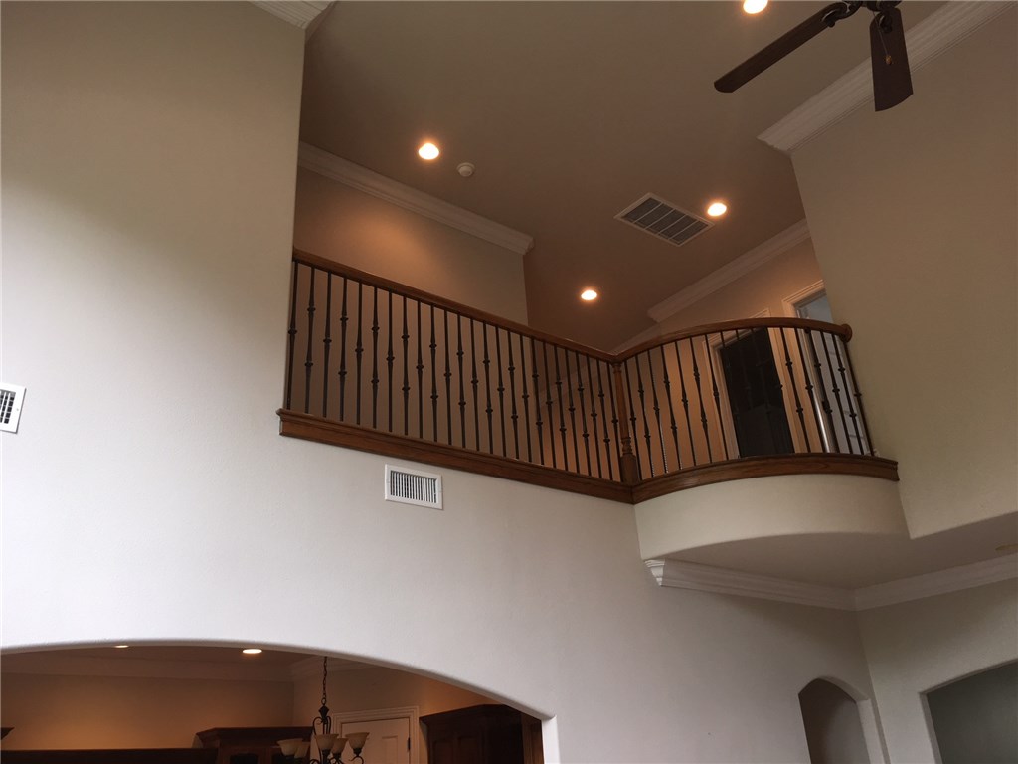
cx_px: 509
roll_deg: +3.8
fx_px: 853
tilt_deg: +25.9
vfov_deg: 48.2
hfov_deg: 61.7
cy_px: 382
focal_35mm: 29
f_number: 2.2
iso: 40
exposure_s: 1/30
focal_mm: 4.15
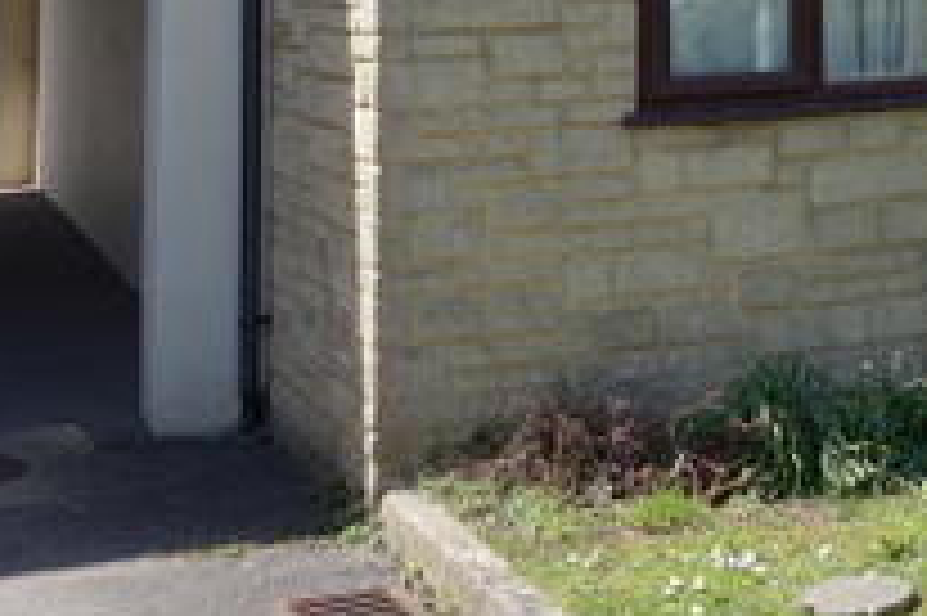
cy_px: -312
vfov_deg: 14.6
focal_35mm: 87
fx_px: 2238
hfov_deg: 21.9
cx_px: 1066
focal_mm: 10.4
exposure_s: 1/250
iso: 125
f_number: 5.6
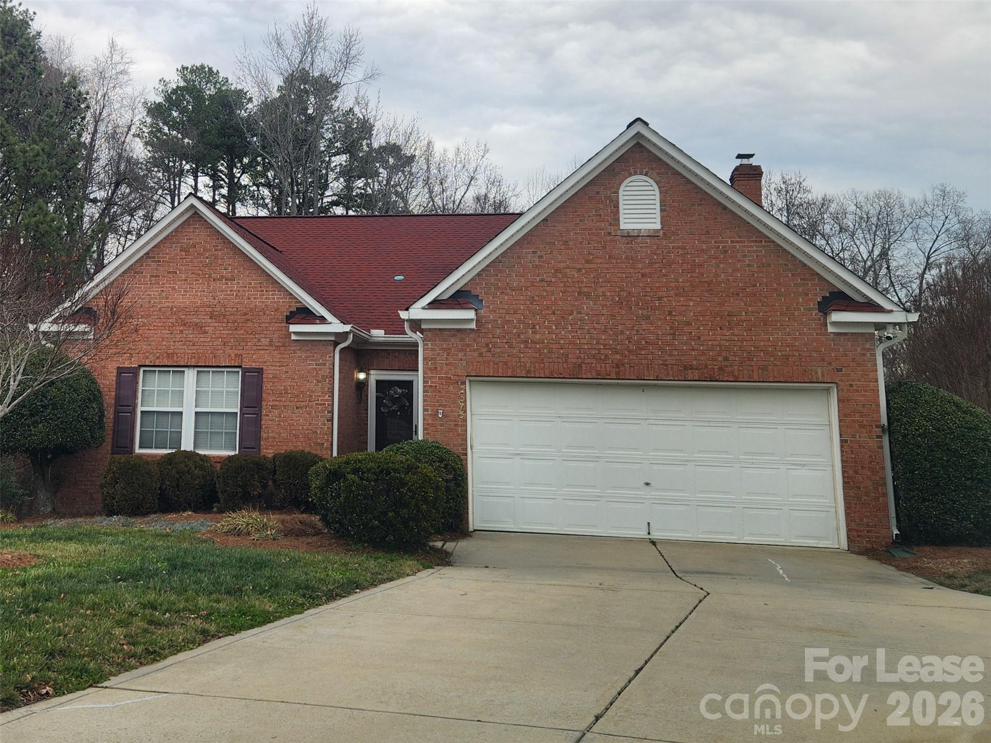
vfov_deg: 58.9
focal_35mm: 23
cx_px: 496
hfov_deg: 73.9
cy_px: 372
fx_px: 658
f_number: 1.8
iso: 20
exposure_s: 1/333
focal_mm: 5.4
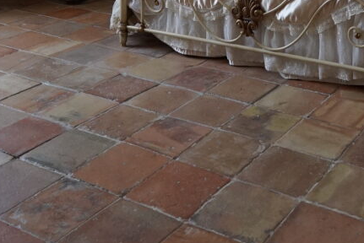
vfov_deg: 19.0
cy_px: -163
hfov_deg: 33.1
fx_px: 595
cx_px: 288
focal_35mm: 59
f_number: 4
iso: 3200
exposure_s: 1/160
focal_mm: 16.5
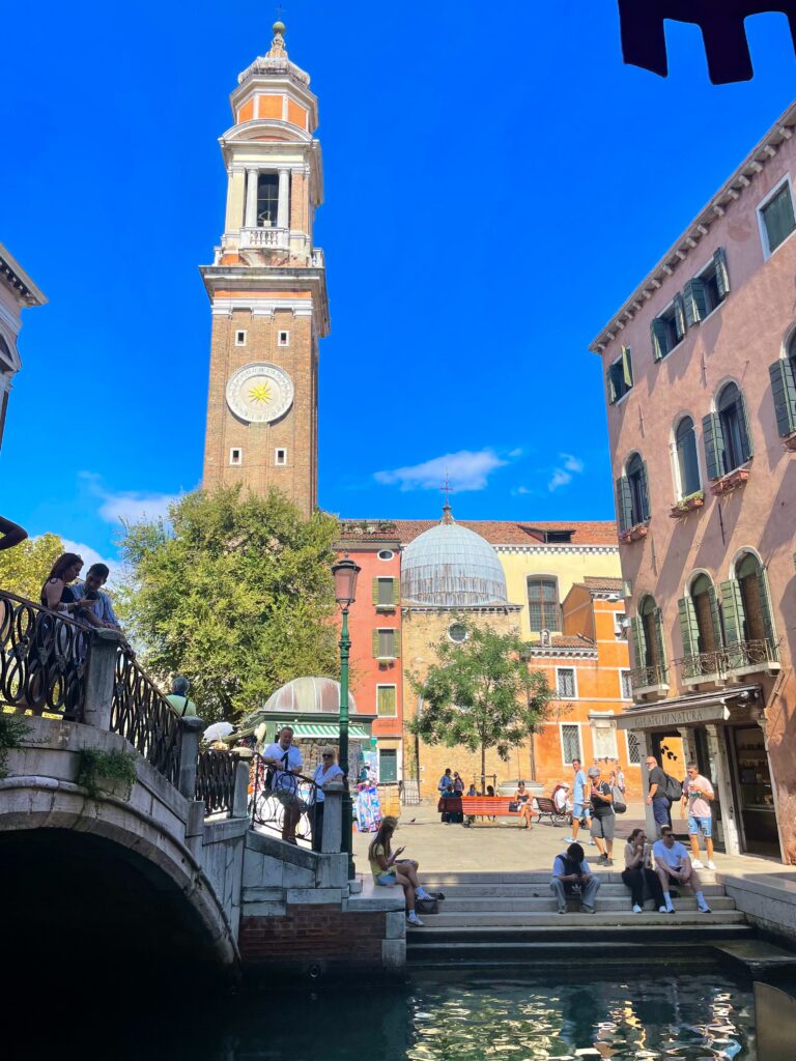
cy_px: 530
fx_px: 797
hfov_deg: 53.1
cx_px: 398
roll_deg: +1.4
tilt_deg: +18.3
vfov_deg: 67.3
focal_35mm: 26
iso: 32
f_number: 1.6
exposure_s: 1/3125
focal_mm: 4.2
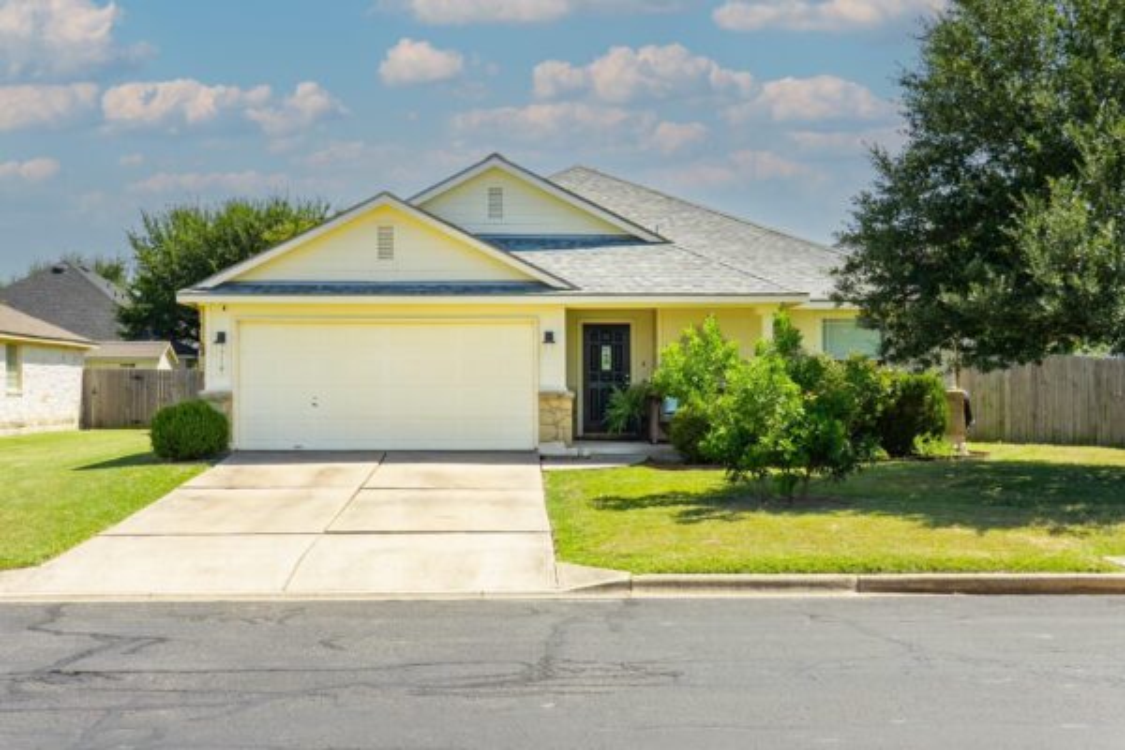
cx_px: 562
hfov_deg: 43.6
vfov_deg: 29.9
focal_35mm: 45
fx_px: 1406
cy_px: 375
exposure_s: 1/80
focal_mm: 30
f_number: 16
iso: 250
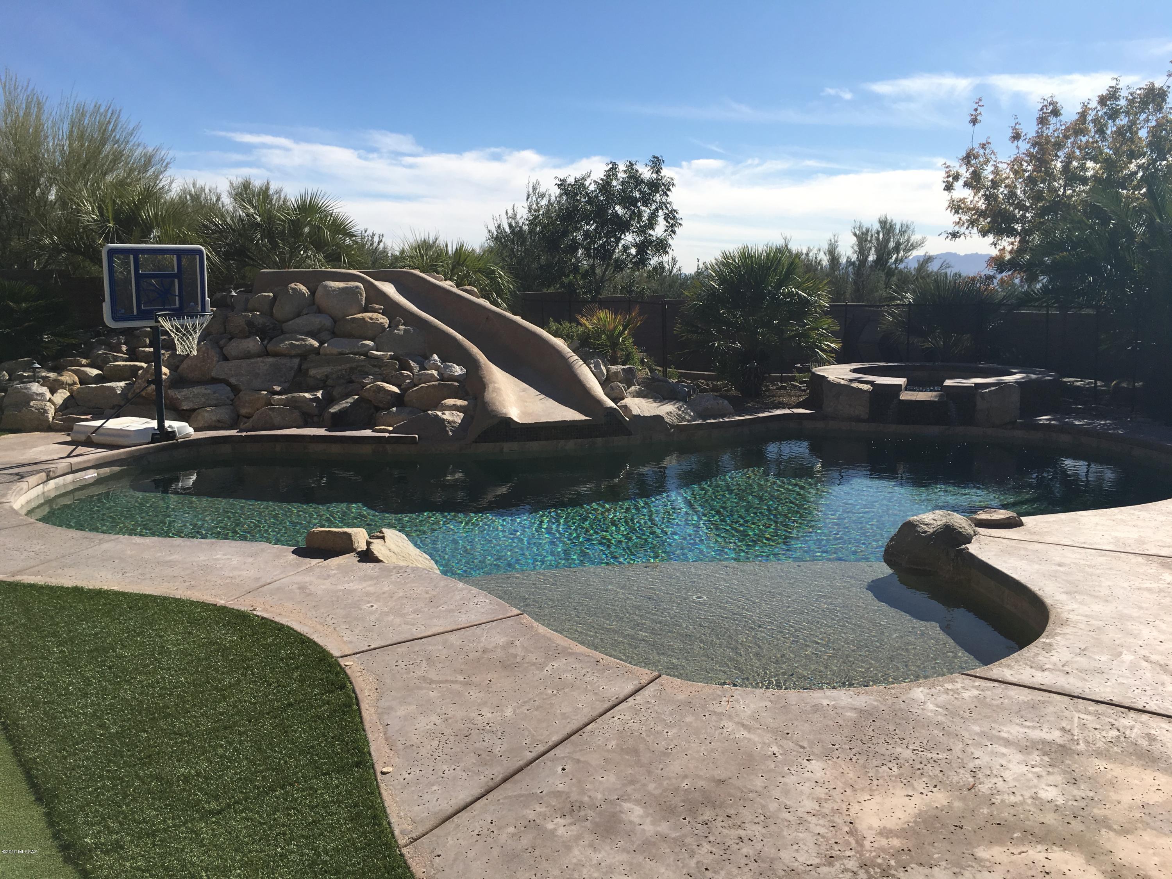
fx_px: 982
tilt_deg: -8.5
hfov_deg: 61.7
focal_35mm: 29
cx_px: 586
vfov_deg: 48.2
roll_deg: +0.1
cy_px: 440
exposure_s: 1/2481
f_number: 2.2
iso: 25
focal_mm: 4.15
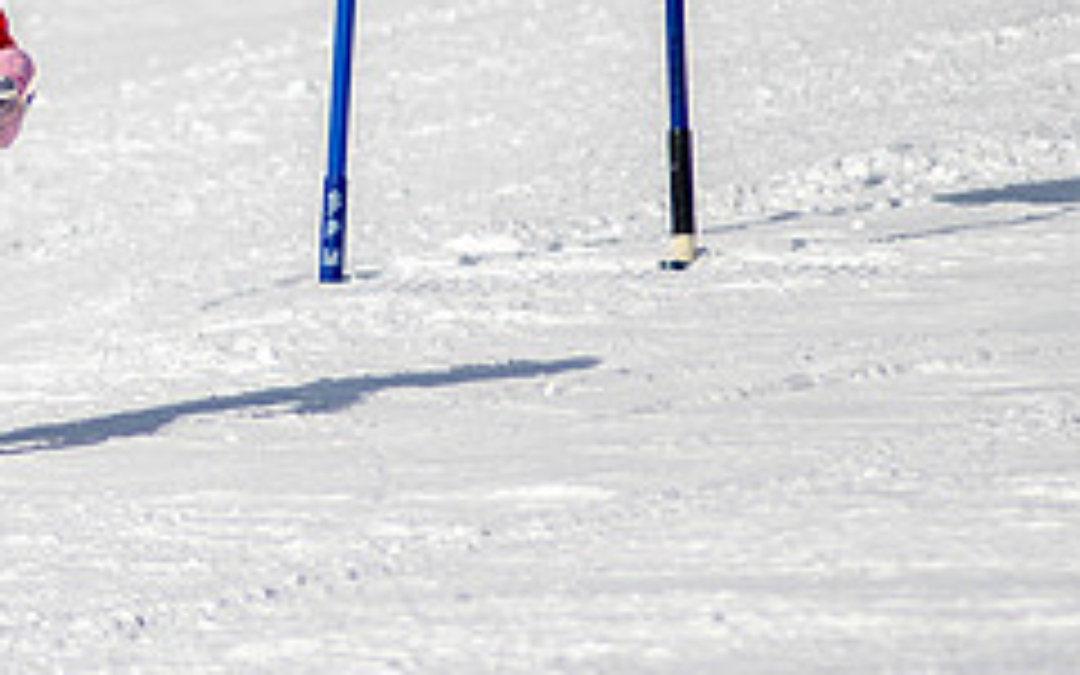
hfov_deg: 1.4
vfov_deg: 0.9
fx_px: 44003
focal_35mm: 1495
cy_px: 34
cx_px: -28
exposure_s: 1/6400
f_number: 2.8
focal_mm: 300
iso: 100
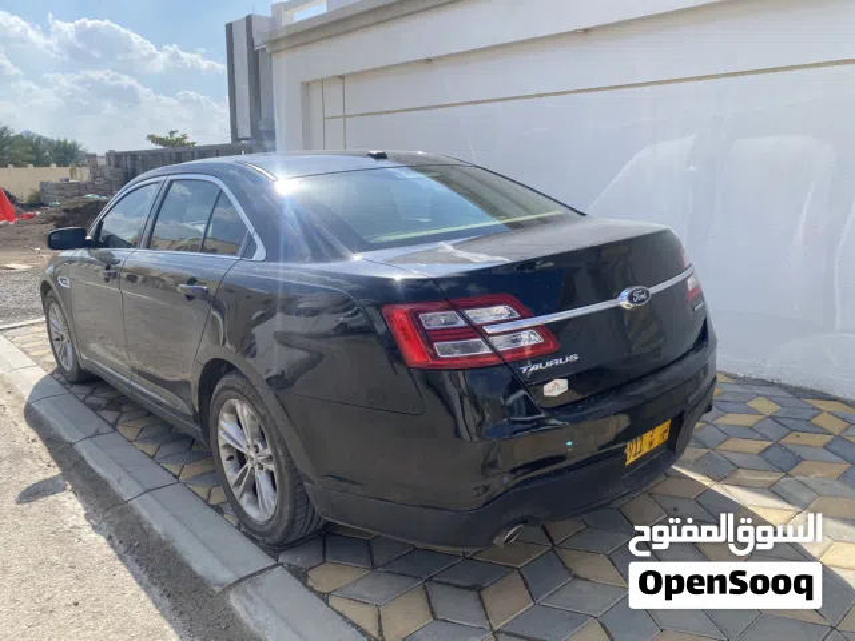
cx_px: 428
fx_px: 642
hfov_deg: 67.3
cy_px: 320
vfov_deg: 53.1
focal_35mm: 26
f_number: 1.8
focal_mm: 4.25
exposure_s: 1/2513
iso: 32
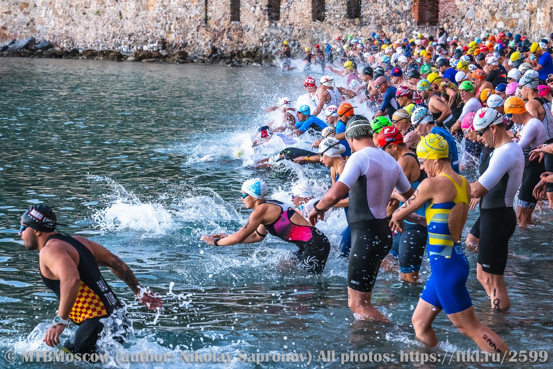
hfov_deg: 19.5
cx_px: 276
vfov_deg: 13.0
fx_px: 1613
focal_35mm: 105
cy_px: 184
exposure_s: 1/400
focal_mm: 70
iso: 2000
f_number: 5
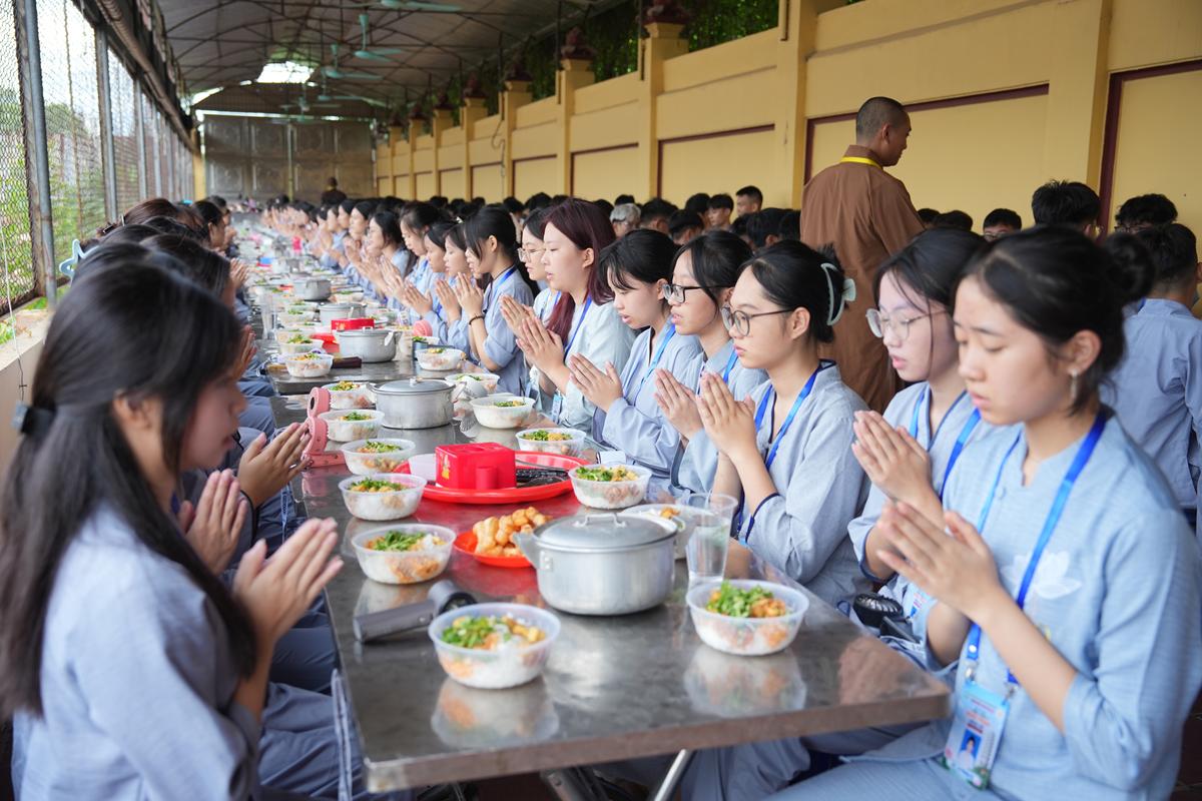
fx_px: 1202
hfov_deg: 53.1
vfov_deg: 36.9
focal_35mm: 36
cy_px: 400
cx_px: 601
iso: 250
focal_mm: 36
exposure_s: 1/125
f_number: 3.5
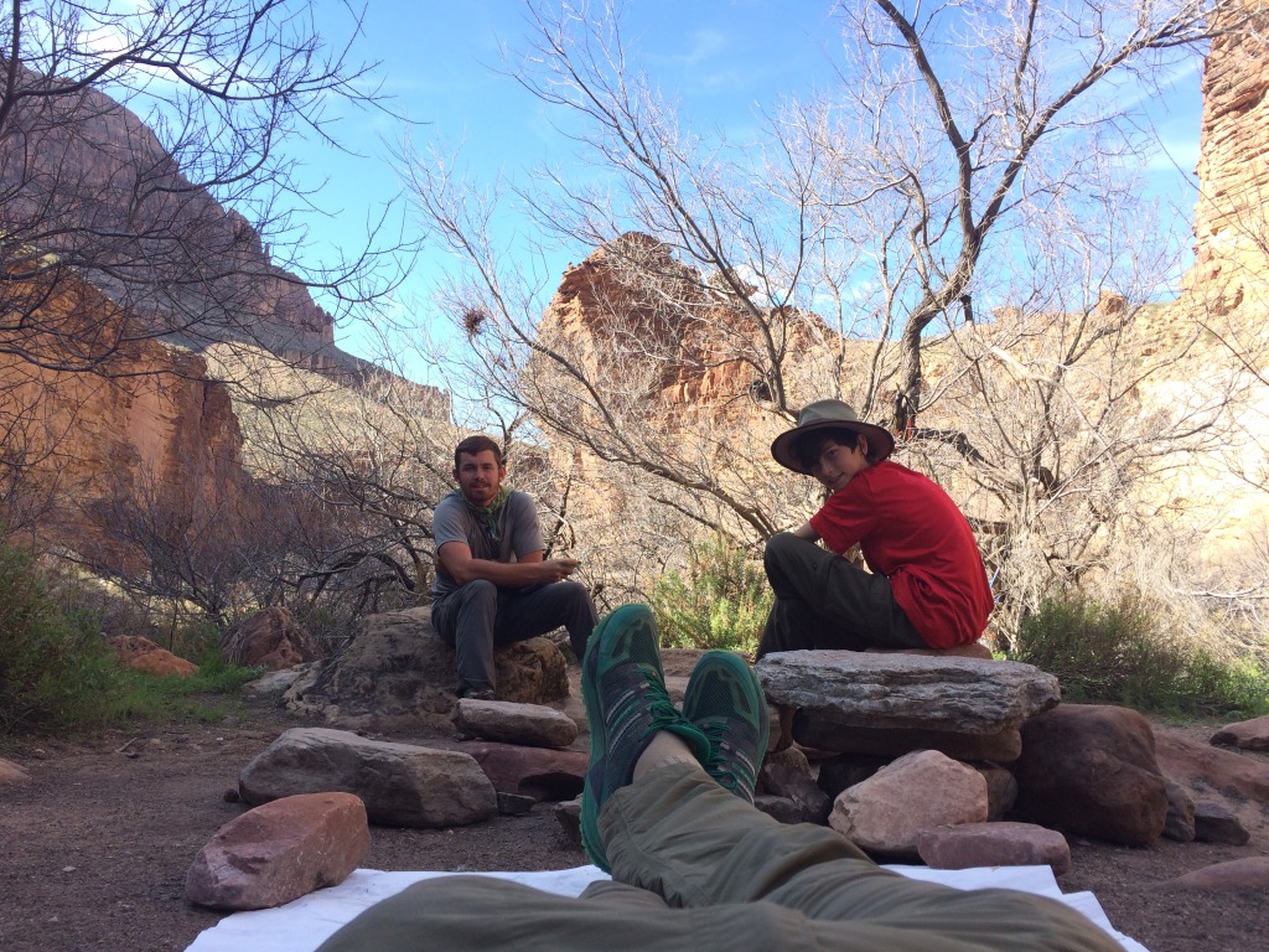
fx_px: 1063
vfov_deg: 48.2
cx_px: 634
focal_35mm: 29
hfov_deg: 61.7
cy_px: 476
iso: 32
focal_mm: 4.15
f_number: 2.2
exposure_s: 1/513
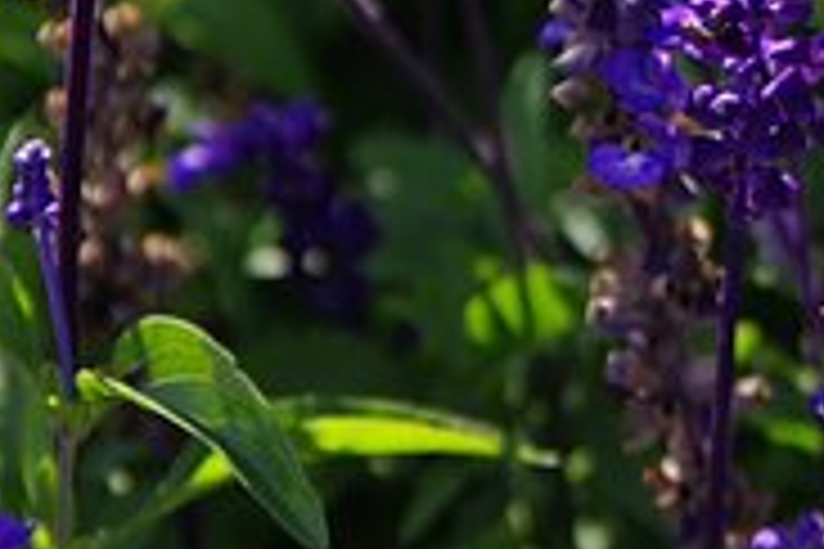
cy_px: -191
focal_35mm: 294
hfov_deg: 7.0
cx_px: 860
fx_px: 6729
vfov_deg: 4.7
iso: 100
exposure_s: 1/100
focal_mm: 70
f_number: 5
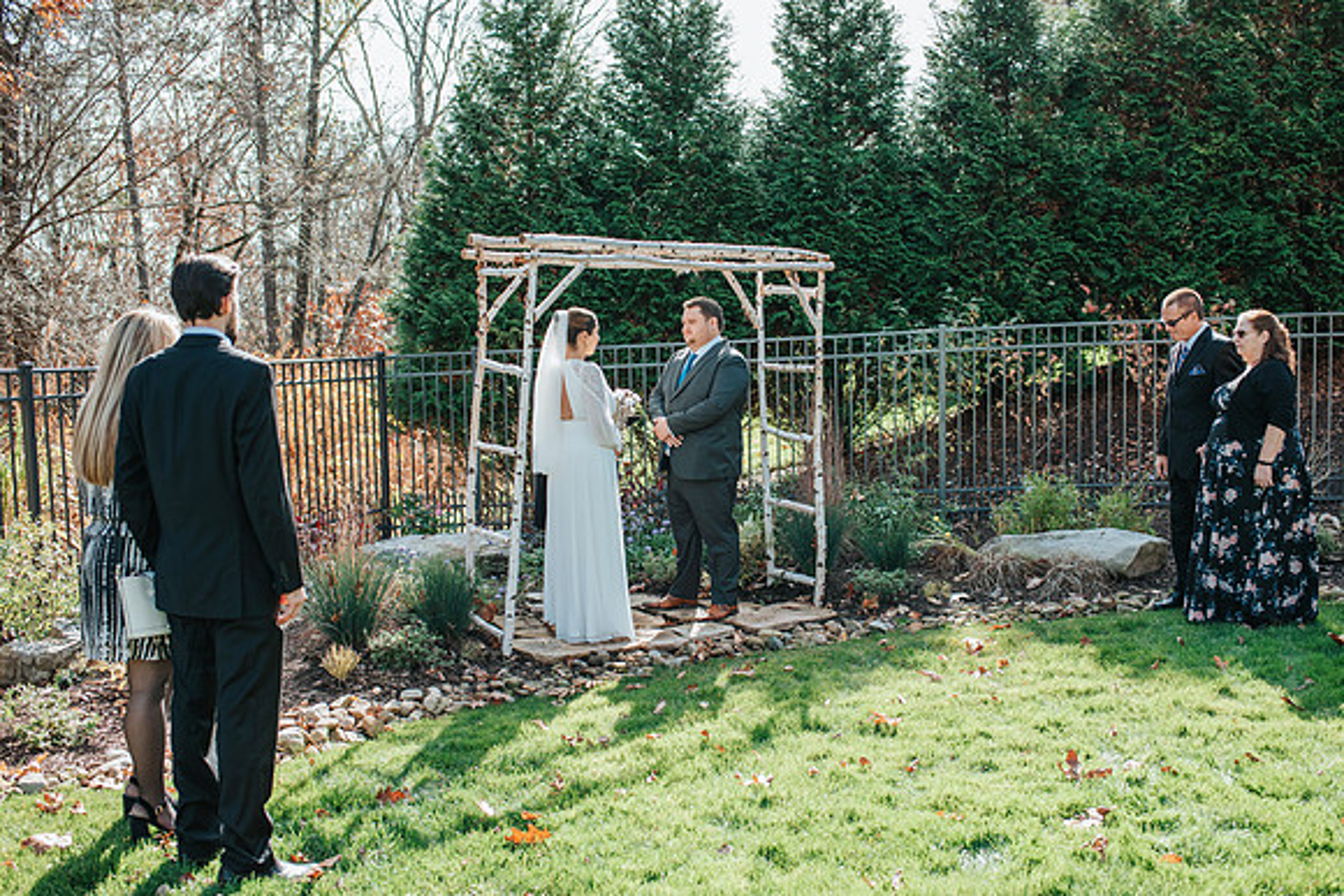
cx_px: 672
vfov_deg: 35.5
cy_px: 448
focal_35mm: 38
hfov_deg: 51.3
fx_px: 1401
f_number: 3.5
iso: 500
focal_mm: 35
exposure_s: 1/1250
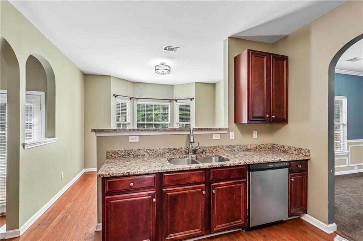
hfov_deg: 96.8
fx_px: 161
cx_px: 182
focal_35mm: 16
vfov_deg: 73.7
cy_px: 120
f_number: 8
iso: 800
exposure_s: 1/30
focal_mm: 16
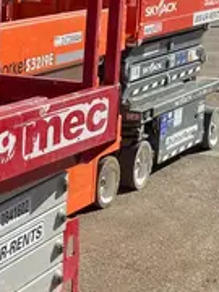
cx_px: -152
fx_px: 962
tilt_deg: -14.6
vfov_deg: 17.2
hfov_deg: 12.1
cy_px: 189
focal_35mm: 114
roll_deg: +2.8
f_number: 1.8
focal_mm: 3.99
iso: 32
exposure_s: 1/1517
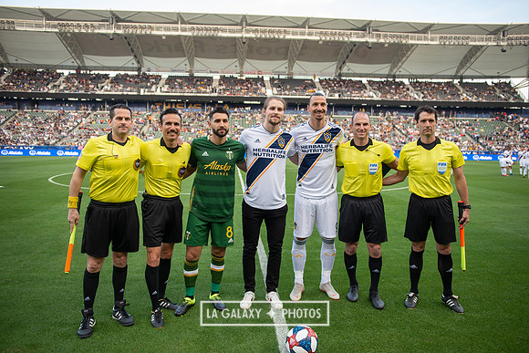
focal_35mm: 27
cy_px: 176
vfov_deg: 48.0
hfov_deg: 67.4
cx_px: 264
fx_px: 397
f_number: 2.8
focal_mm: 27
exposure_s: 1/400
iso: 400
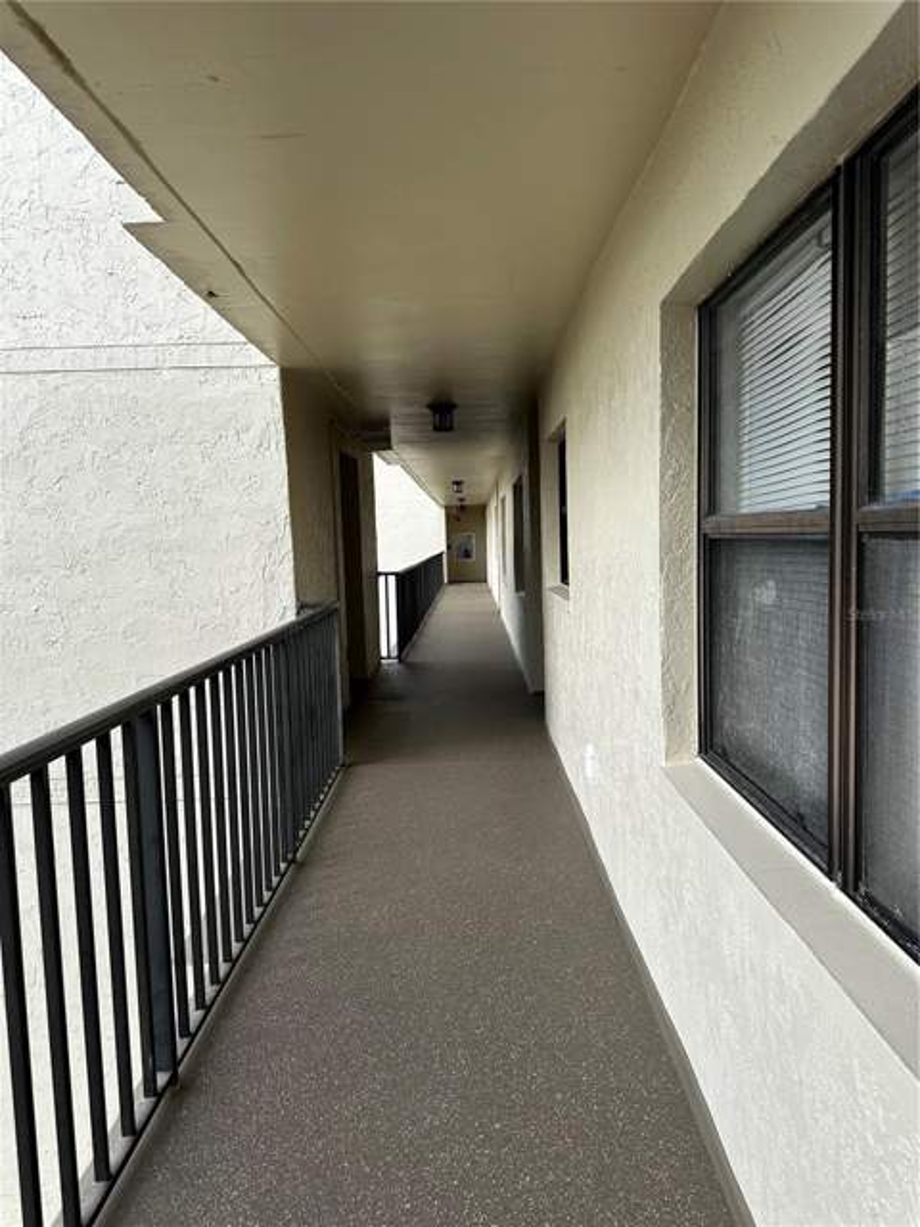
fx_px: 850
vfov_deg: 71.6
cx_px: 460
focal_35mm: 24
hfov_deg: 56.8
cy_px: 614
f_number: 1.78
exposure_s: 1/952
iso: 80
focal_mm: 6.86
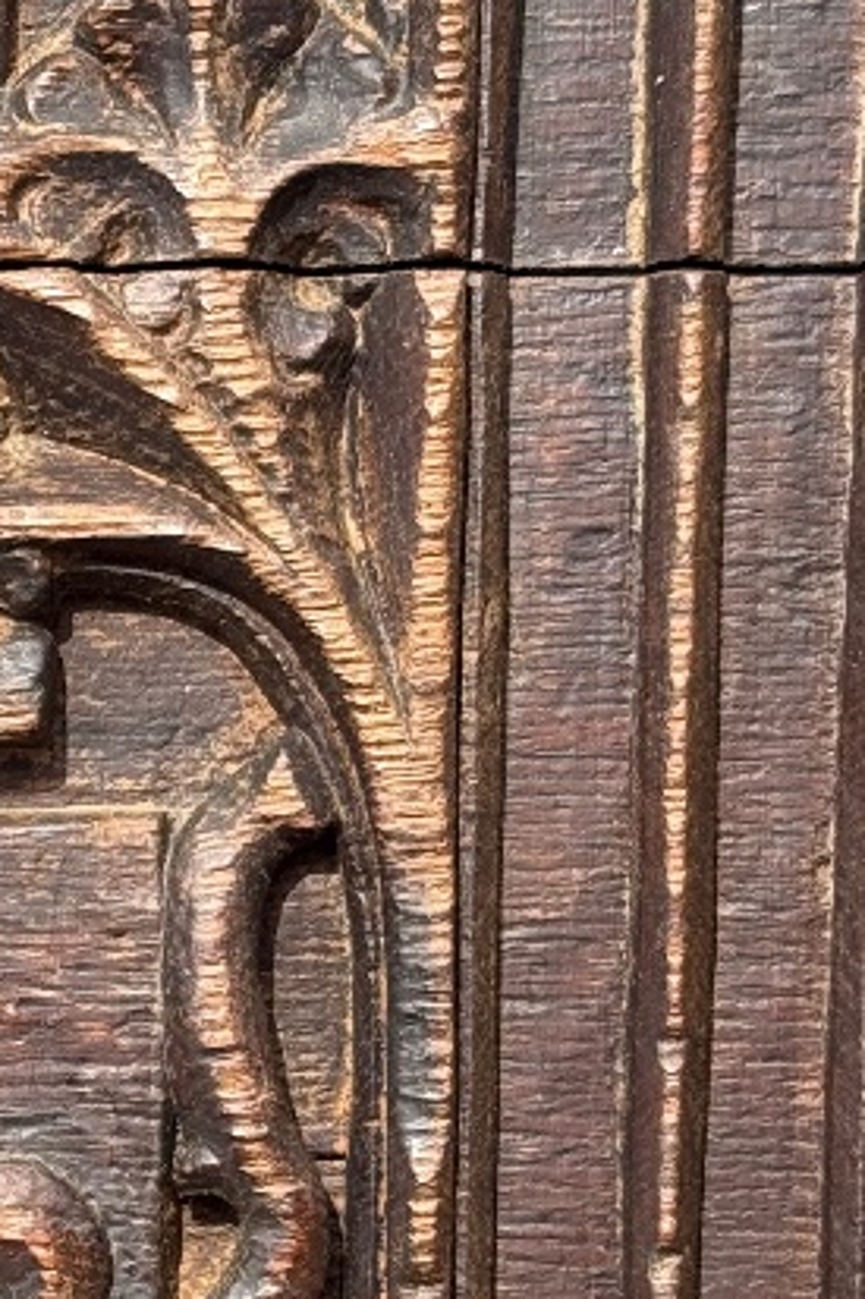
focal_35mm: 145
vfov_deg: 14.1
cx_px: -425
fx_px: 5230
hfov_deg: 9.2
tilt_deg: -8.1
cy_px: 1088
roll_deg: -1.8
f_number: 1.78
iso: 64
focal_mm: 6.76
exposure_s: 1/1715
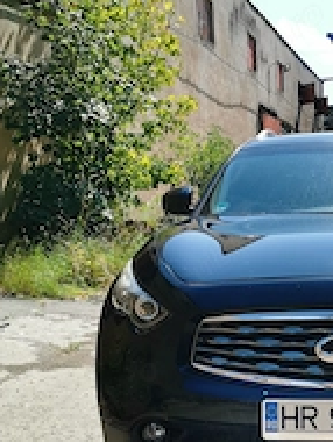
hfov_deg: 23.2
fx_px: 781
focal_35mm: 61
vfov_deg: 31.5
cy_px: 277
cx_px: 328
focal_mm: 5.56
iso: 50
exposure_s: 1/2994
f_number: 1.6
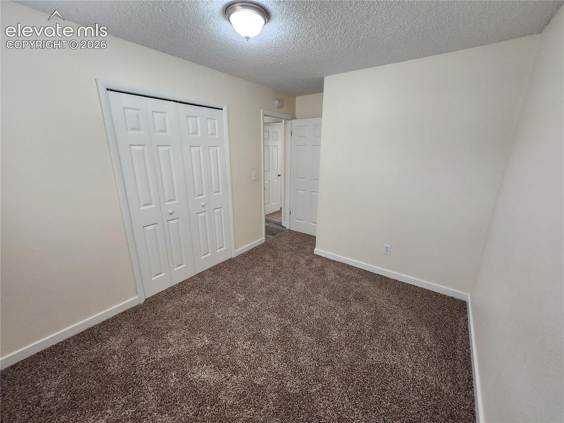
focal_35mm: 13
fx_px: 212
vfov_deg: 89.9
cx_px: 282
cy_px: 212
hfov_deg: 106.2
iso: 320
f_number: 2.2
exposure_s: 1/60
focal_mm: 1.74
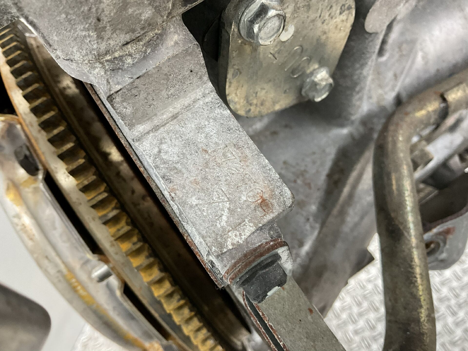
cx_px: 234
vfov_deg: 48.2
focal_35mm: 29
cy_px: 176
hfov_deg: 61.7
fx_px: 392
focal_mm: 3
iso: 125
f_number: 1.8
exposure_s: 1/50
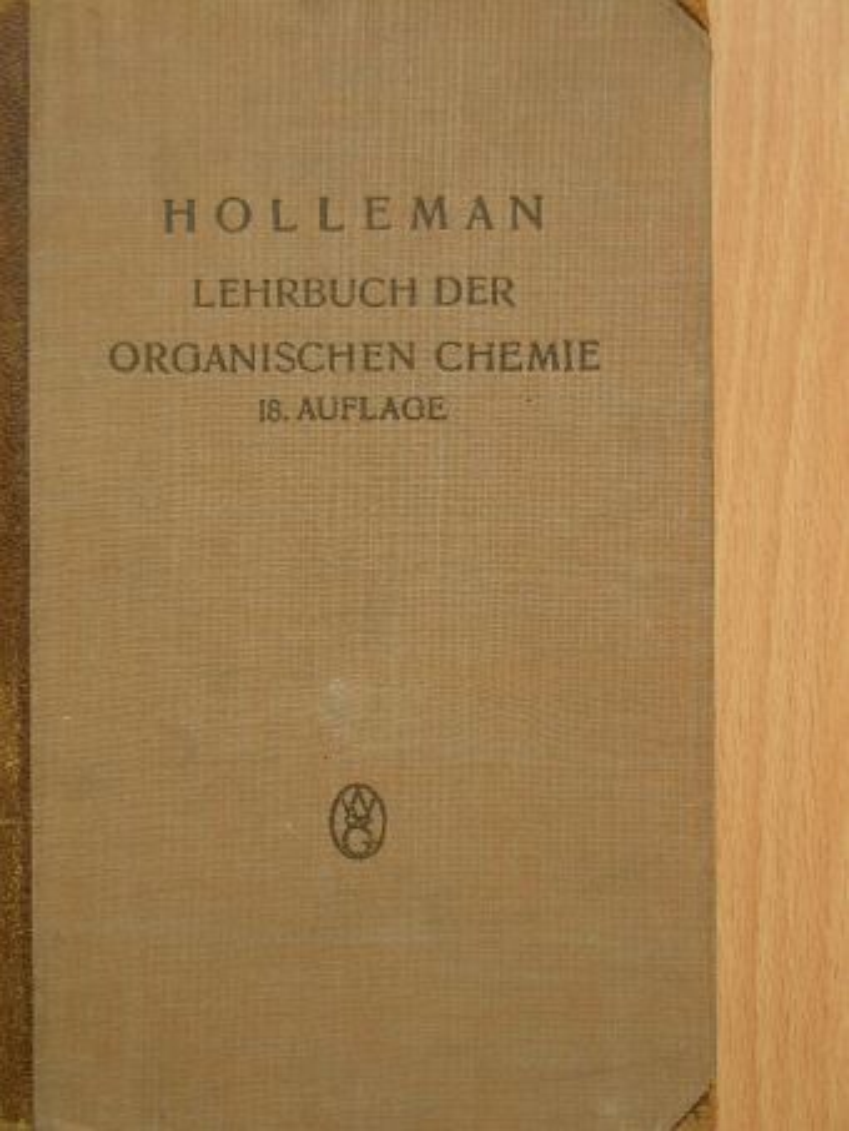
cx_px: 424
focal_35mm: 79
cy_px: 566
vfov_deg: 24.7
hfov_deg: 18.7
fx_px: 2582
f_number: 3.5
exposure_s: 1/16.5
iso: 50
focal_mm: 13.2
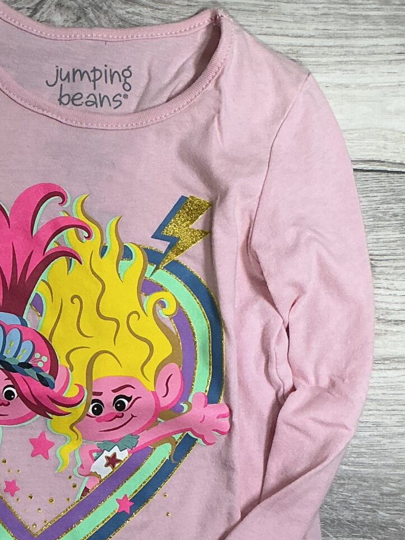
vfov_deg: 25.3
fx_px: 1201
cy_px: 290
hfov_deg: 18.6
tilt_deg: -83.5
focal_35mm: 77
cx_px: 0
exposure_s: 1/50
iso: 40
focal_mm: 3
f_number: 1.8
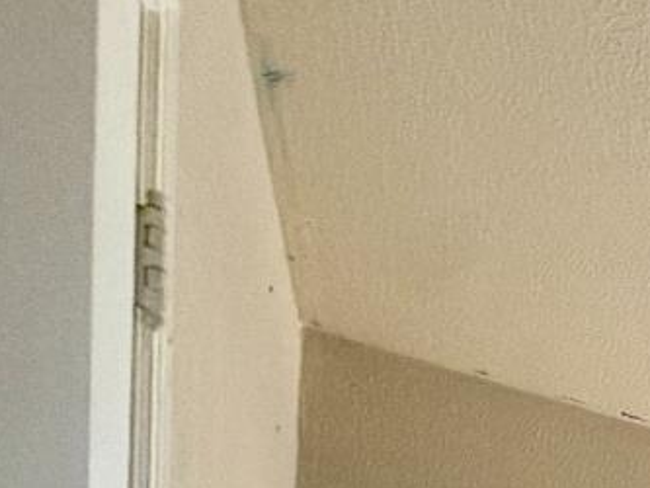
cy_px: 1000
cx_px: 1394
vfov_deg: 16.8
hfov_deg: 17.5
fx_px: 1183
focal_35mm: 63
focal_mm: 2.22
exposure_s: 1/107
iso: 320
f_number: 2.2
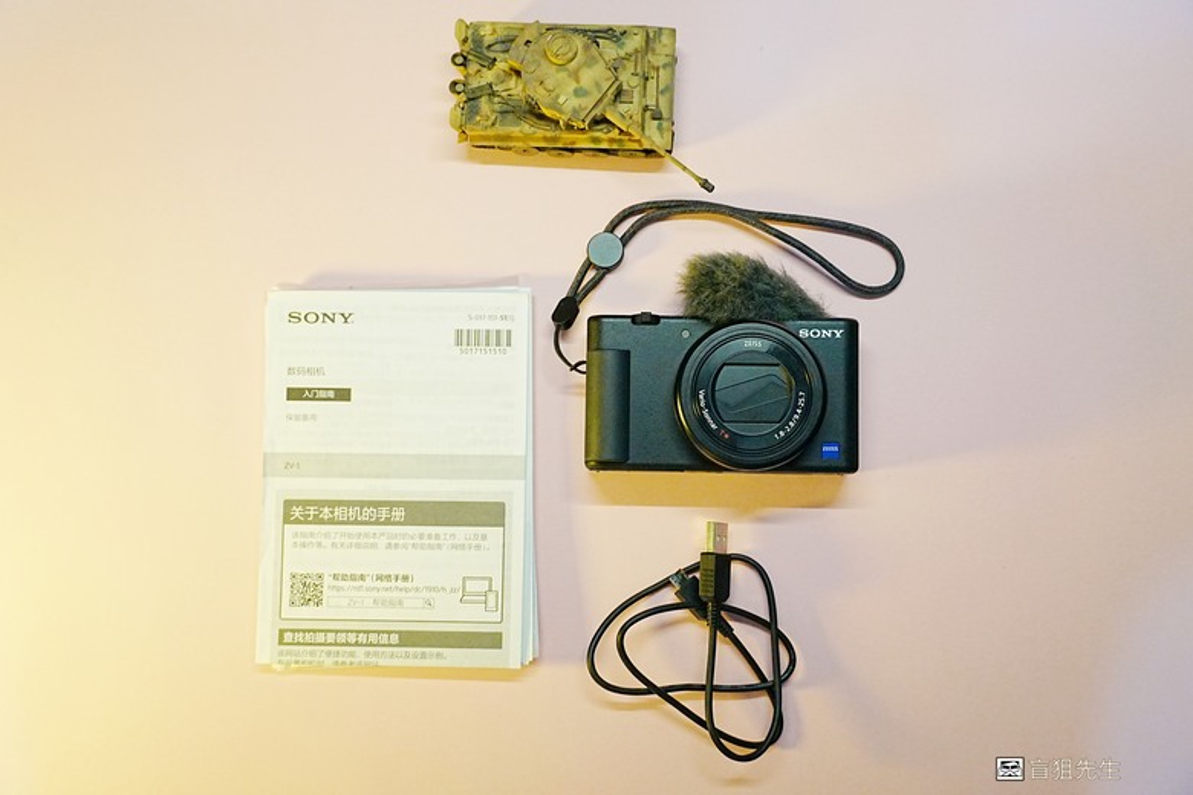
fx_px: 1292
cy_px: 398
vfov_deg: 34.2
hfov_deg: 49.6
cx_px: 596
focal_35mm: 39
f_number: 4
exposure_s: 1/125
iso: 2500
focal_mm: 26
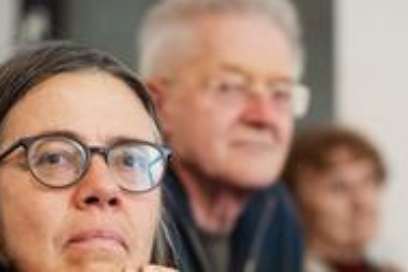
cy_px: 358
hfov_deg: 12.9
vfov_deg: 8.5
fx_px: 1803
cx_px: 108
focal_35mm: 159
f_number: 1.8
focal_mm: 50
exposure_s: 1/60
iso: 1600
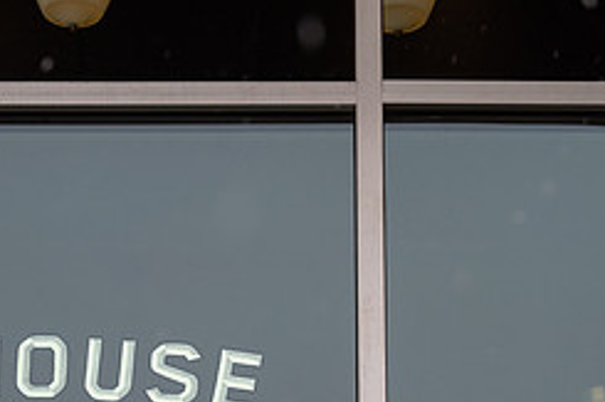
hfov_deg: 18.3
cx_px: 350
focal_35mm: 112
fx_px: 1881
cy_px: 368
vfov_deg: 12.1
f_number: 5.6
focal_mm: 45.7
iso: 250
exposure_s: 1/200
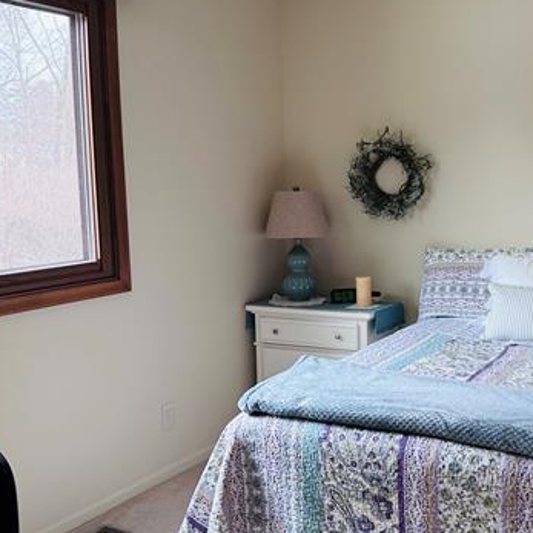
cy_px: 301
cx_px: 379
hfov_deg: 35.5
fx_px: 819
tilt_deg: -9.3
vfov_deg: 36.0
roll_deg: -0.1
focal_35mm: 47
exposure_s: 1/60
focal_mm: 6.76
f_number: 1.78
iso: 160
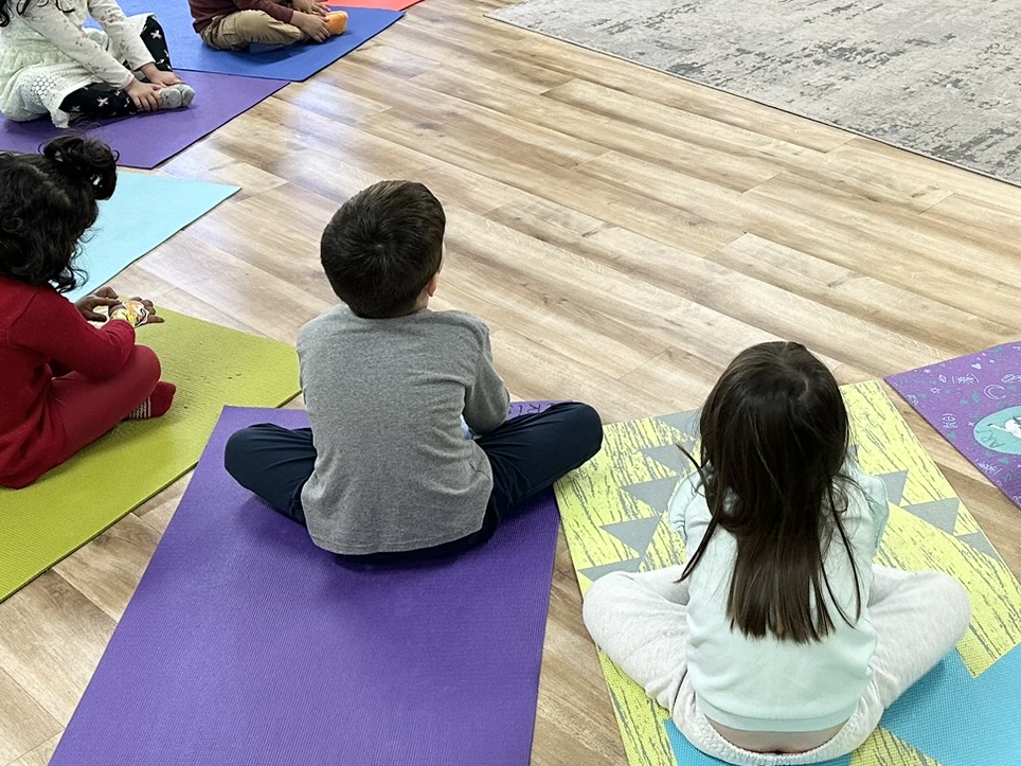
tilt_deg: -22.7
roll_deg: +1.2
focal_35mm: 51
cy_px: 117
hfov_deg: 37.1
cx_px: 683
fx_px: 1504
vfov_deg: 27.8
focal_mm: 6.86
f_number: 1.78
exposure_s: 1/60
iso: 200
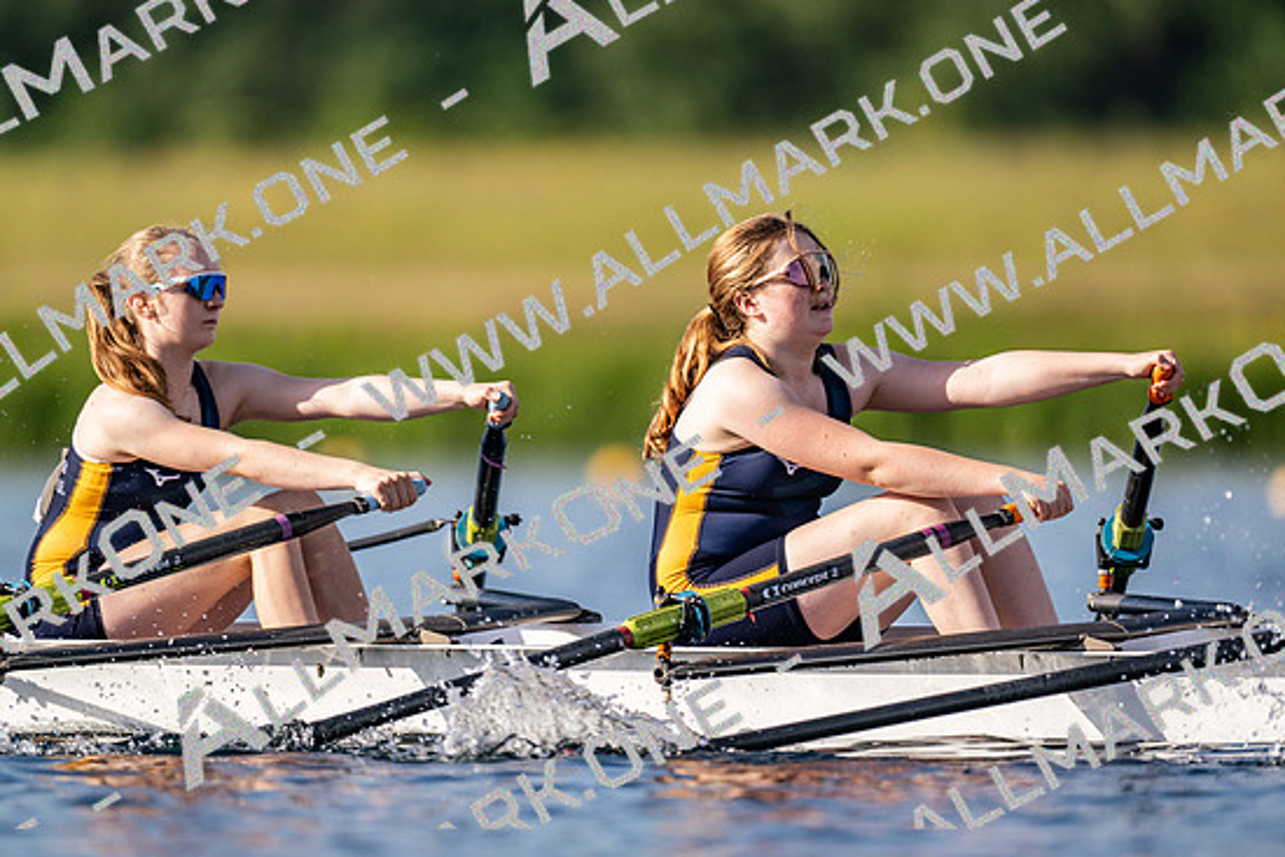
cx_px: 652
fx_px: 22599
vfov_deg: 2.2
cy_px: 428
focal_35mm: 633
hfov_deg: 3.3
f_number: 4
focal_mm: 600
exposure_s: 1/2500
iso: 250
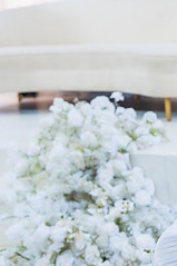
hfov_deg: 12.4
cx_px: 222
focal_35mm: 107
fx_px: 790
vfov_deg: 19.0
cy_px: 75
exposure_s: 1/160
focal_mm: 44
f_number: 2.8
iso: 800
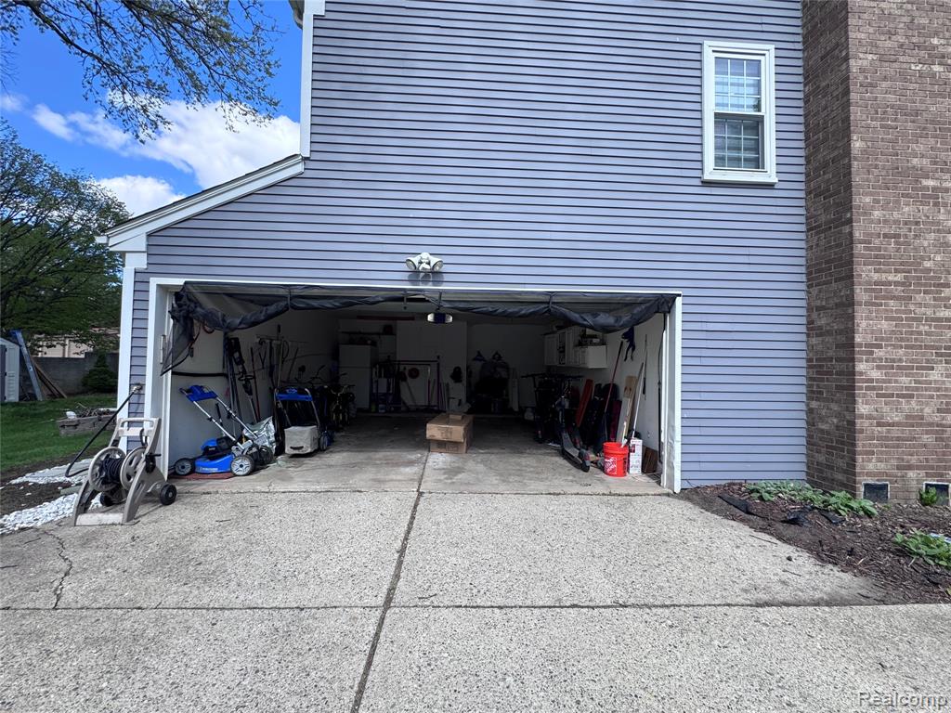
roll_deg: -2.2
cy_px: 356
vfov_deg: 85.7
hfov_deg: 102.1
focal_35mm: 14
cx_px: 476
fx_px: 385
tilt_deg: +0.9
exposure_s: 1/495
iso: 50
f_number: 2.2
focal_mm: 2.22
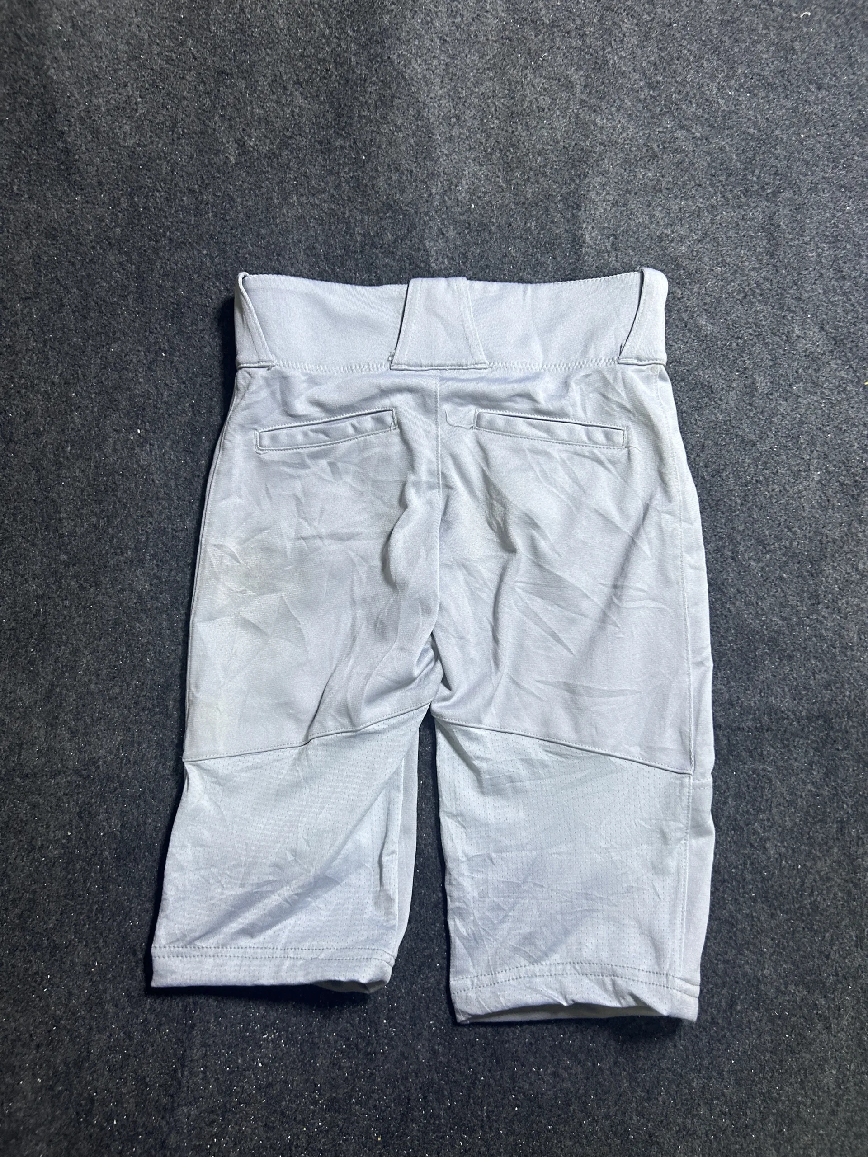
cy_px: 578
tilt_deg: -65.4
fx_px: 869
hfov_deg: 53.1
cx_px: 434
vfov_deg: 67.3
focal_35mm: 26
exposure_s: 1/50
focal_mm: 5.7
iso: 160
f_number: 1.5
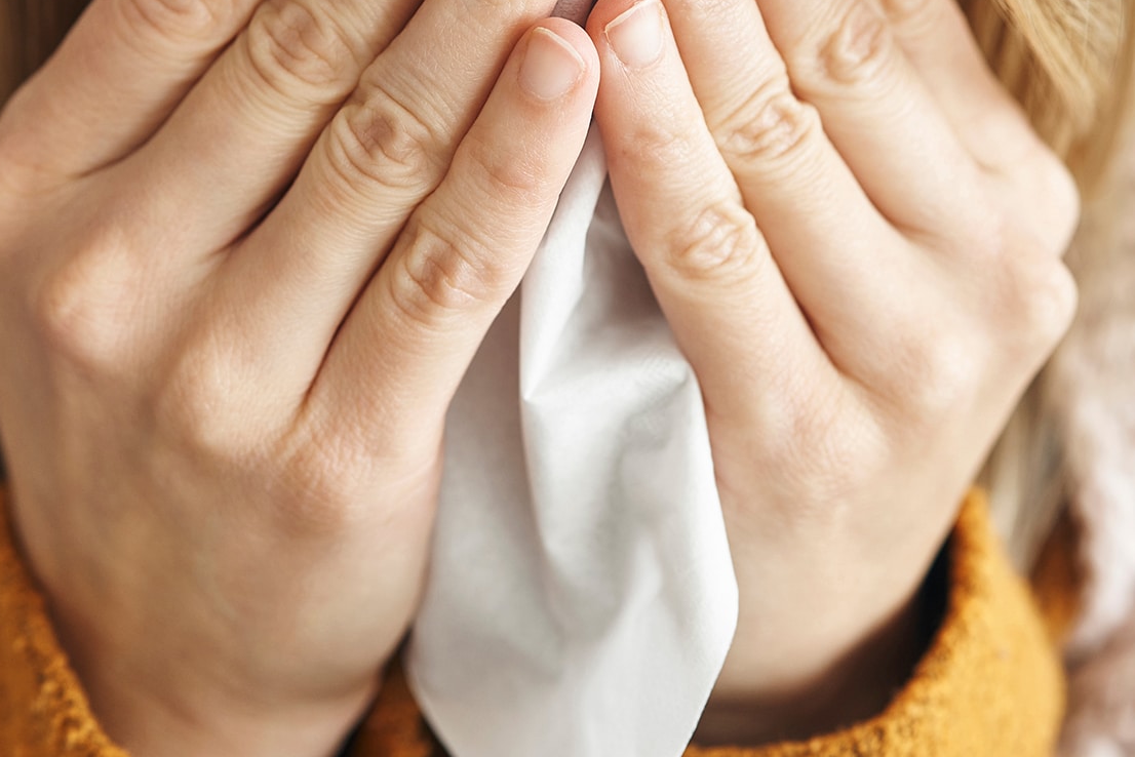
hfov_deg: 18.1
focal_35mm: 113
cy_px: 135
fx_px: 3563
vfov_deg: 12.1
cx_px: 413
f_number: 2.5
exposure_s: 1/100
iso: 200
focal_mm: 50
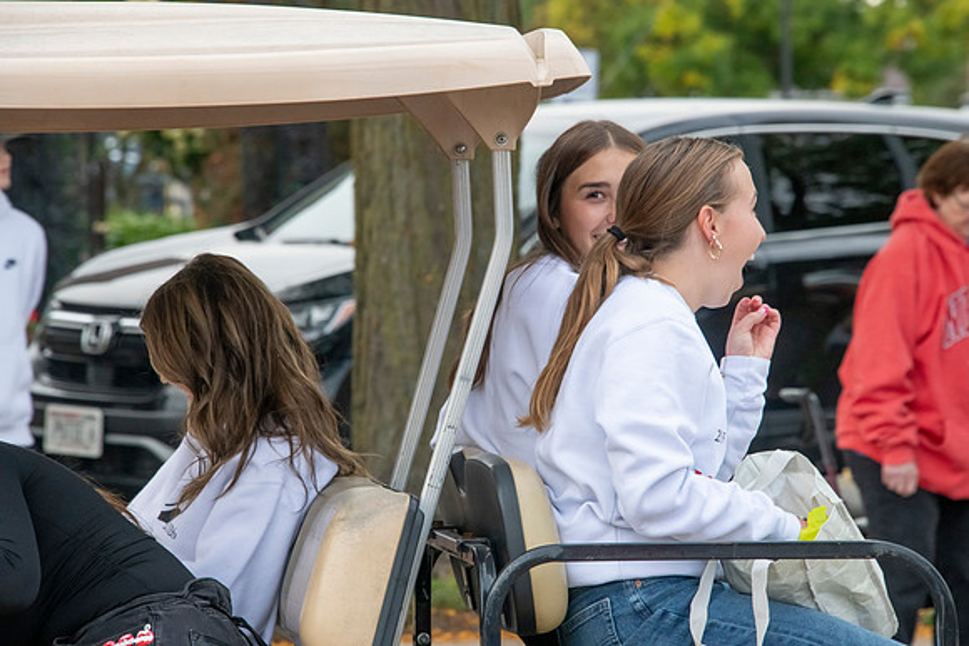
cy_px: 323
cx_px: 484
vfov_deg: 5.5
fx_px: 6730
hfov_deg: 8.2
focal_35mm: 250
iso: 3200
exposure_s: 1/320
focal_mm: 250
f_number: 11
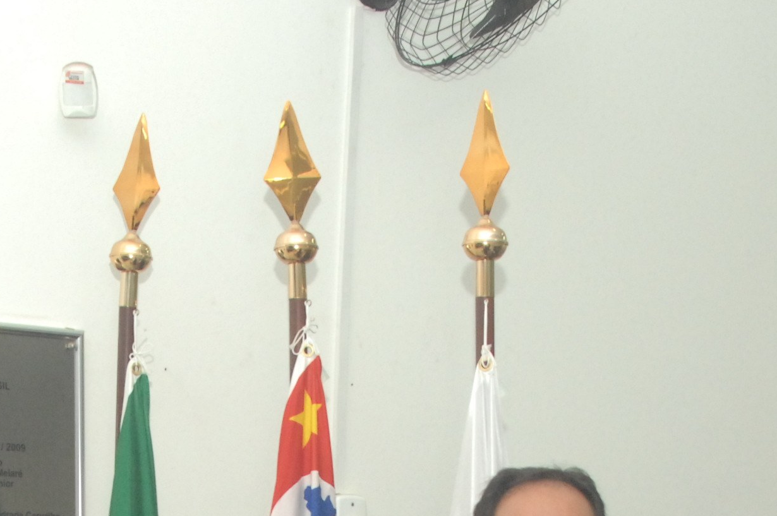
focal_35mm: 115
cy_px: 874
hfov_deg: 17.8
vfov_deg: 11.2
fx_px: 2479
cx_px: 274
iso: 800
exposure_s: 1/60
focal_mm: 22
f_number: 7.1
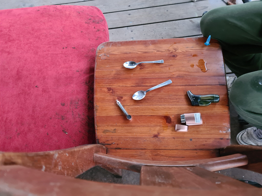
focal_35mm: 26
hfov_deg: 67.3
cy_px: 98
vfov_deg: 53.1
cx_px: 131
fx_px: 197
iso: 500
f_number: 1.8
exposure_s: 1/50
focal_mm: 5.4
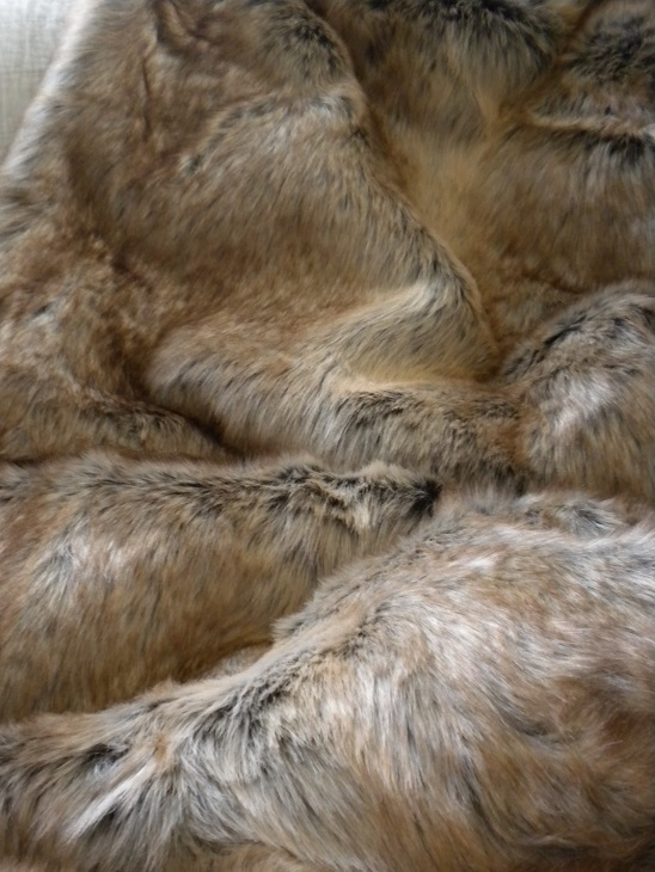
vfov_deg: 45.8
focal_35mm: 41
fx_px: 1034
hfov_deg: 35.2
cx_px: 328
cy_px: 436
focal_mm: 7.4
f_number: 3.5
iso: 400
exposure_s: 1/27.2
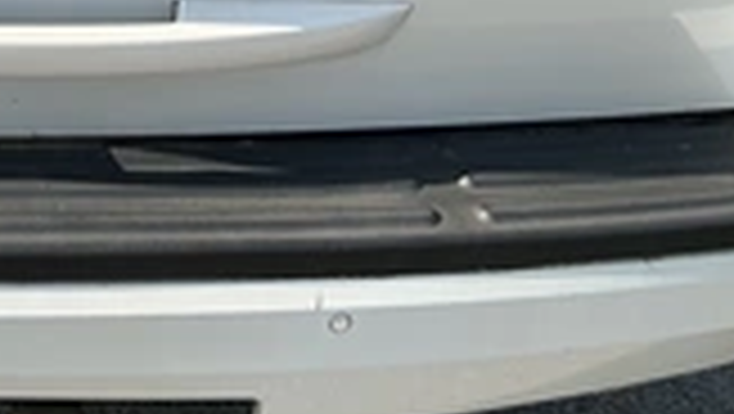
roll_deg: -1.5
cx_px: 36
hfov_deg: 26.9
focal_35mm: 75
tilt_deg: -24.6
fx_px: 1461
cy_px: -63
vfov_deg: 15.6
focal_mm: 3
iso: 25
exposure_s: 1/1451
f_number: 1.8
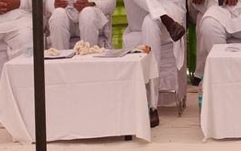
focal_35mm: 112
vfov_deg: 11.1
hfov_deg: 18.5
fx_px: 736
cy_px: -102
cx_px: 177
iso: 100
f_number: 5.6
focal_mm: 11.77
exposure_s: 1/125
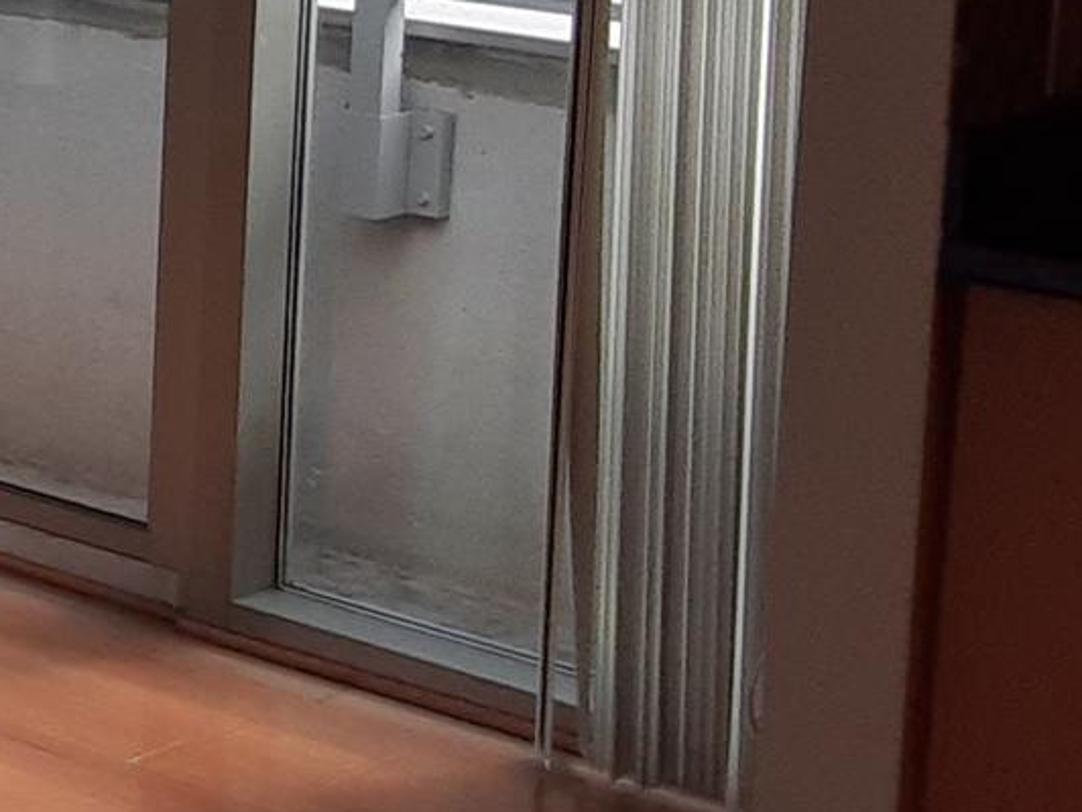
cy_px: -90
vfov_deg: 13.9
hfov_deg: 15.7
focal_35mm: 104
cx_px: -966
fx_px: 3251
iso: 40
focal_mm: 2.91
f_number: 1.9
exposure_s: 1/162
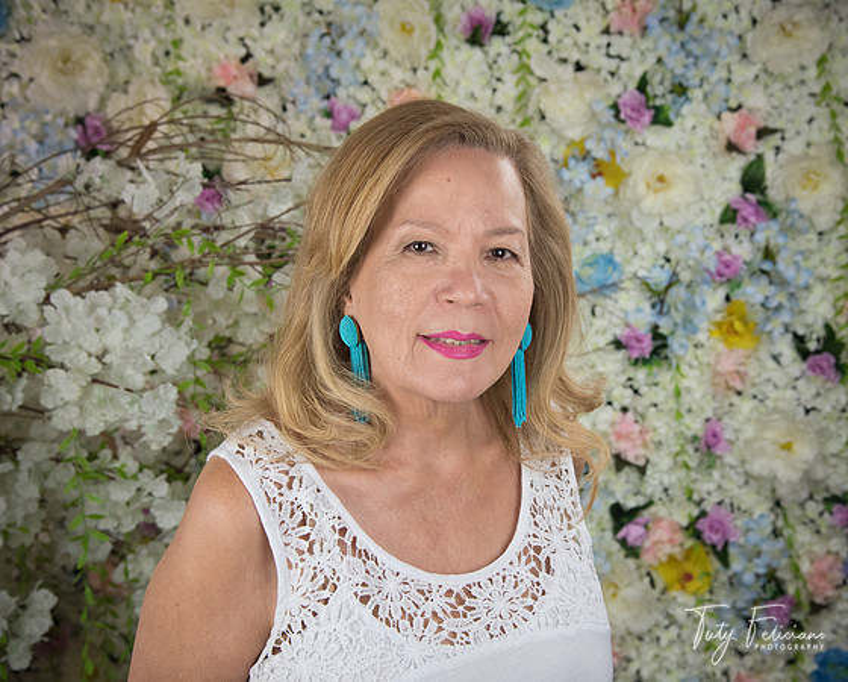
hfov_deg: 31.5
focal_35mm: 60
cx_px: 512
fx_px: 1500
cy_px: 342
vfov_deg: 25.6
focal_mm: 52
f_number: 5.6
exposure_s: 1/160
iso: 1250
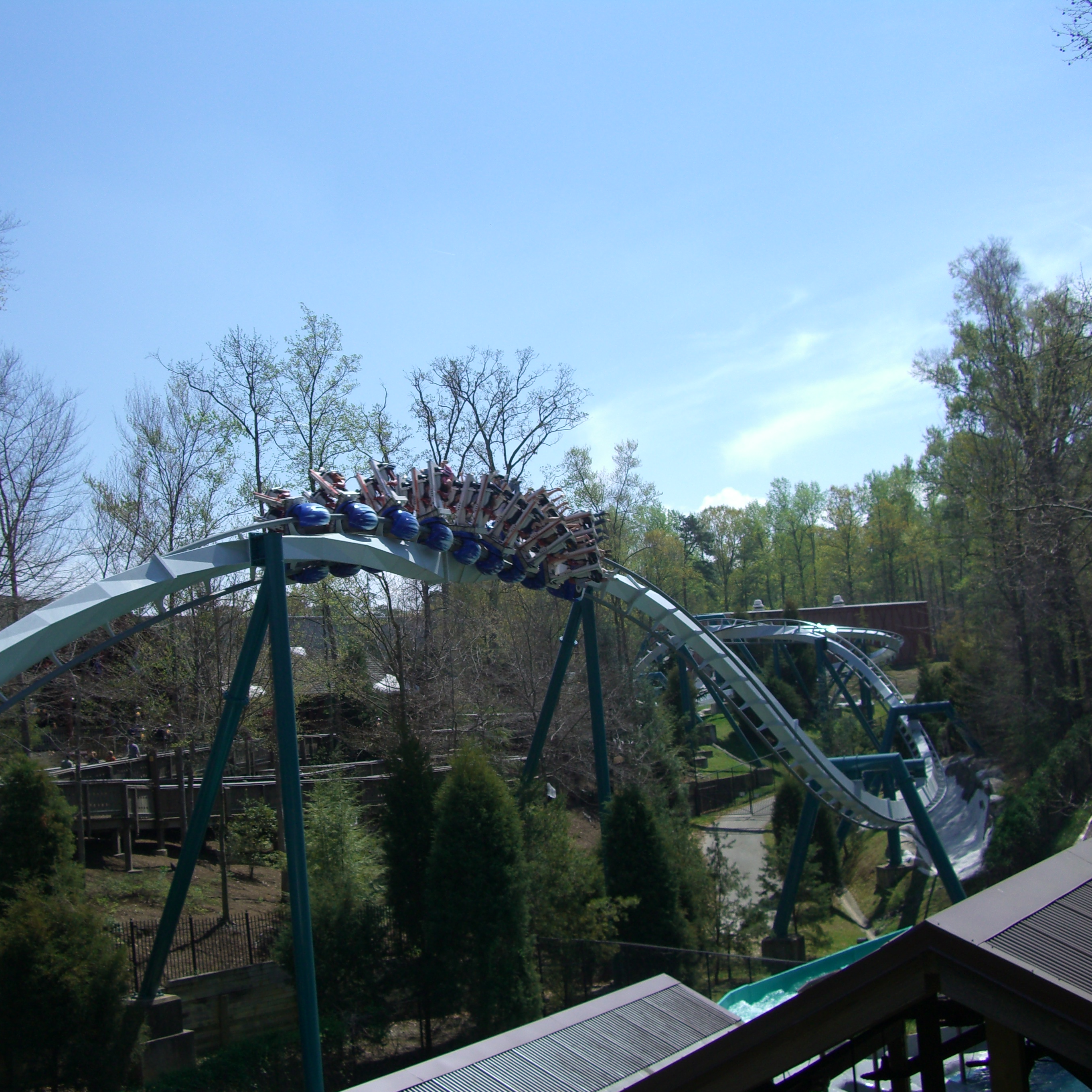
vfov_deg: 37.6
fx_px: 1606
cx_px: 438
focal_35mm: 45
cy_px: 548
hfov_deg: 37.4
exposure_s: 1/400
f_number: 5.6
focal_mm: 7.9
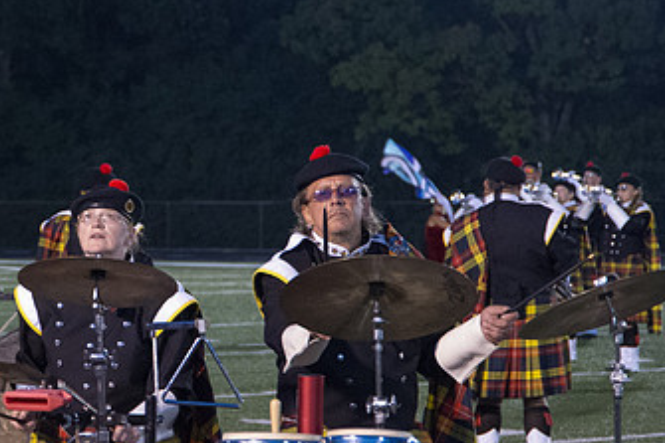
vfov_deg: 7.5
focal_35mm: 184
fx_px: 3397
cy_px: 268
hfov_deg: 11.2
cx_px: 161
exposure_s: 1/160
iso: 12800
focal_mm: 95
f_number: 5.6
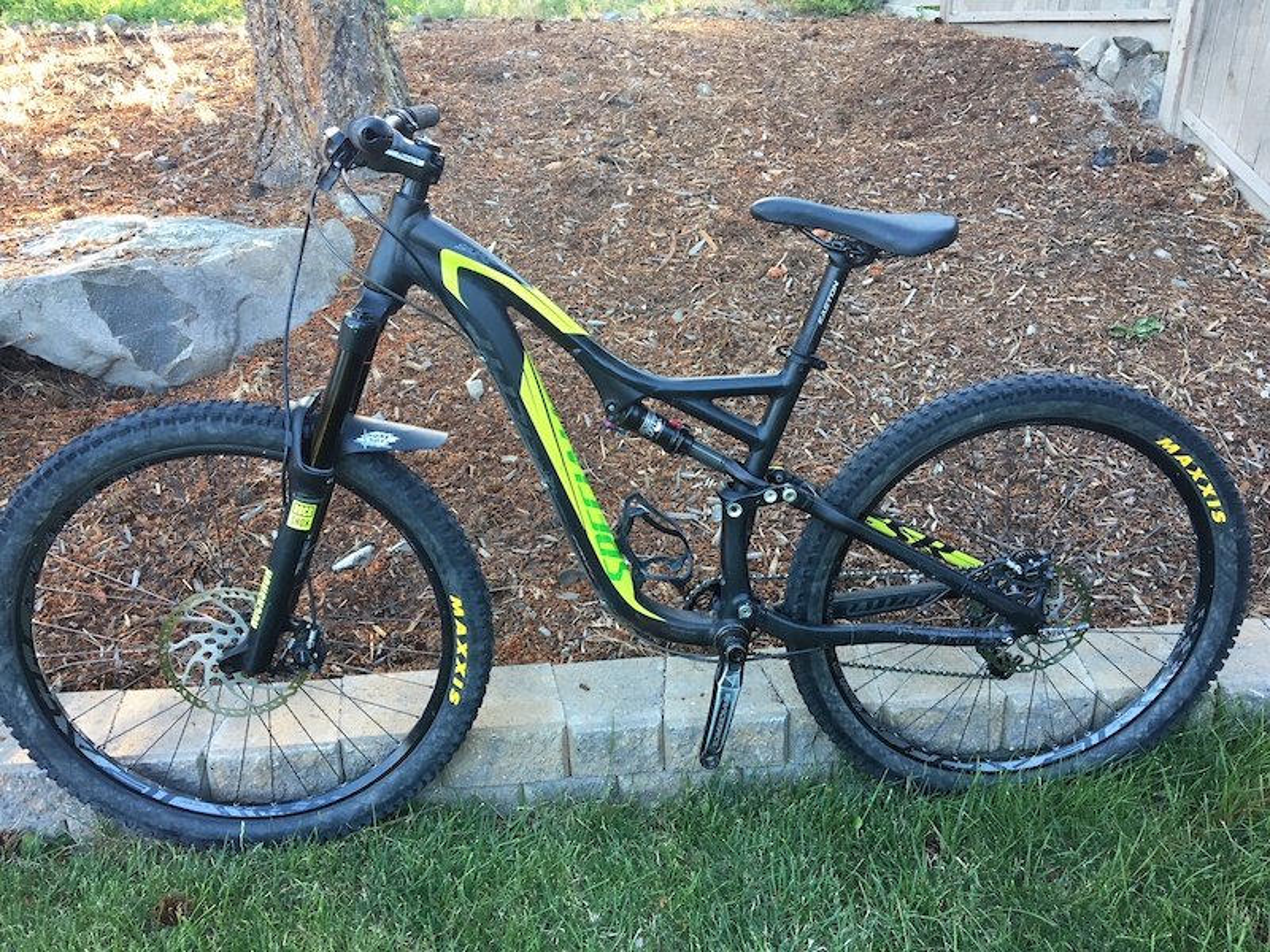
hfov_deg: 61.7
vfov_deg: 48.2
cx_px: 635
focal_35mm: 29
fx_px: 1064
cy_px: 476
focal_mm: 4.15
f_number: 2.2
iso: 25
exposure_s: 1/30
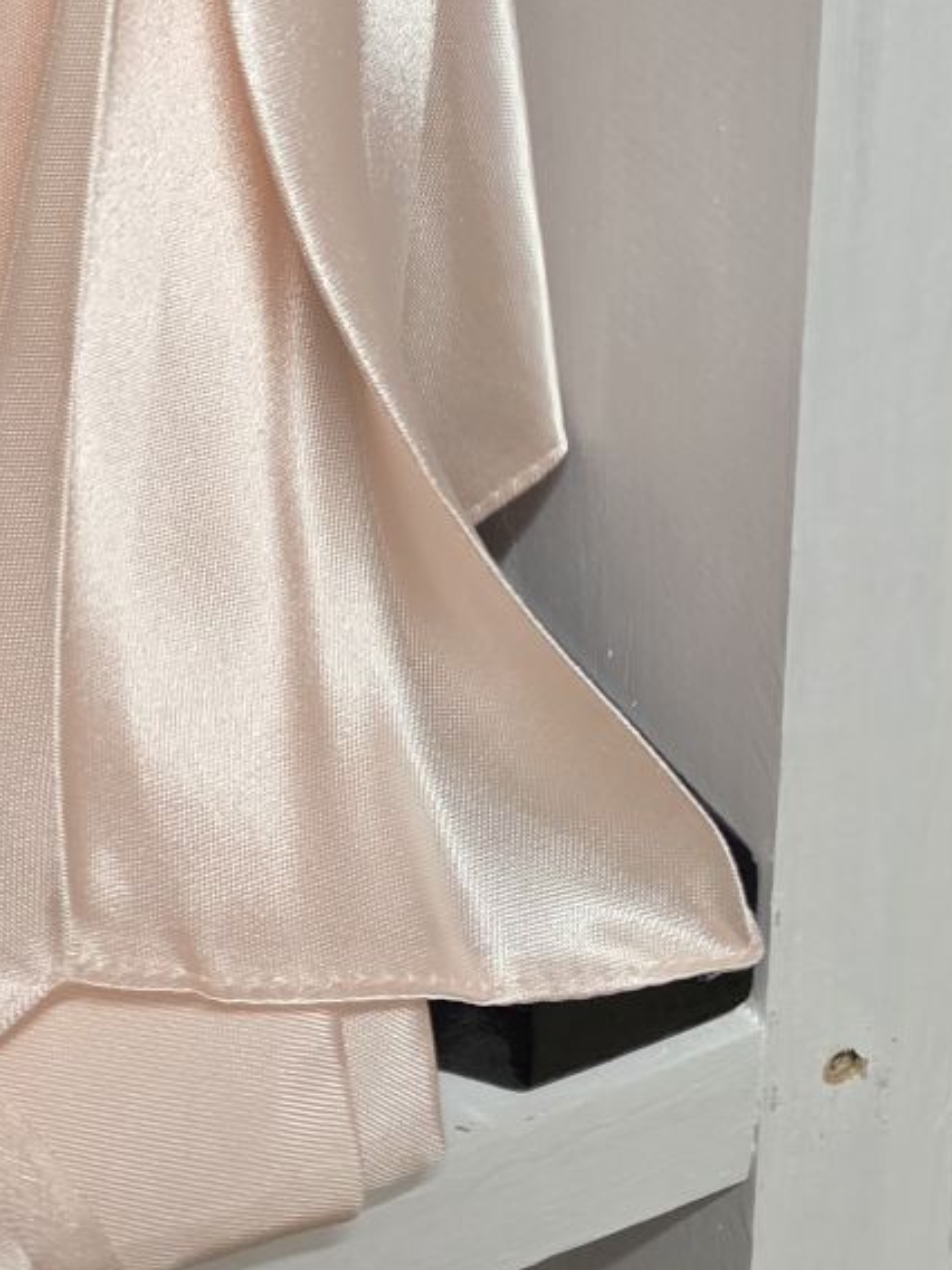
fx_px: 2970
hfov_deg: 17.8
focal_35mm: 81
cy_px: -530
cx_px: 11
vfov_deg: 21.1
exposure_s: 1/100
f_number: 1.7
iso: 800
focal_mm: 6.3
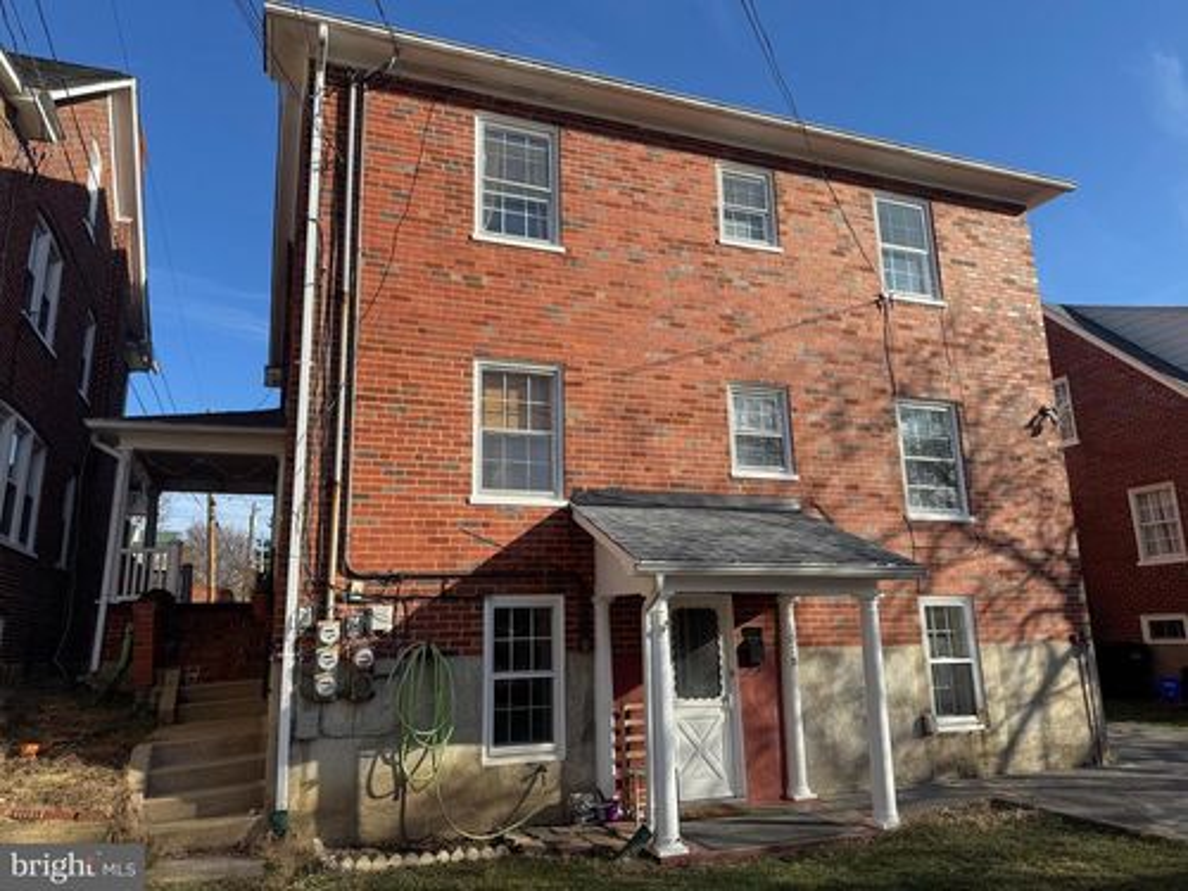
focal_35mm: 24
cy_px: 446
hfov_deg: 71.6
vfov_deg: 56.8
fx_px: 824
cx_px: 594
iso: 80
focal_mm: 6.76
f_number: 1.78
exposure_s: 1/2959
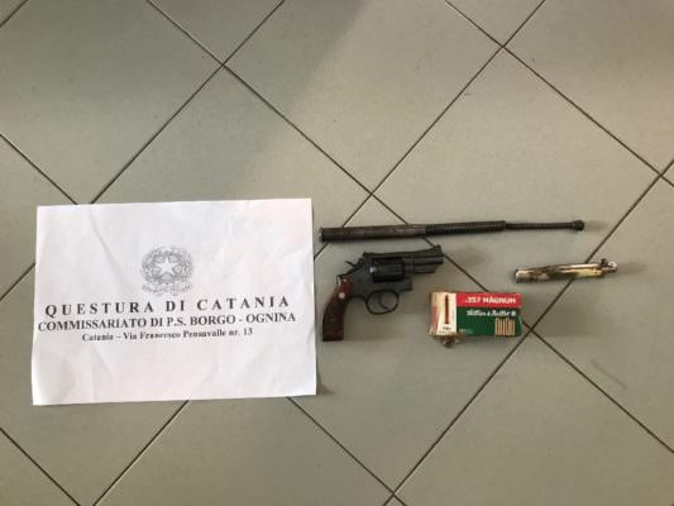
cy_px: 253
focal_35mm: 28
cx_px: 337
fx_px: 545
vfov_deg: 49.8
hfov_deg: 63.4
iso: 40
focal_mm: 3.99
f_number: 1.8
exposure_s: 1/33
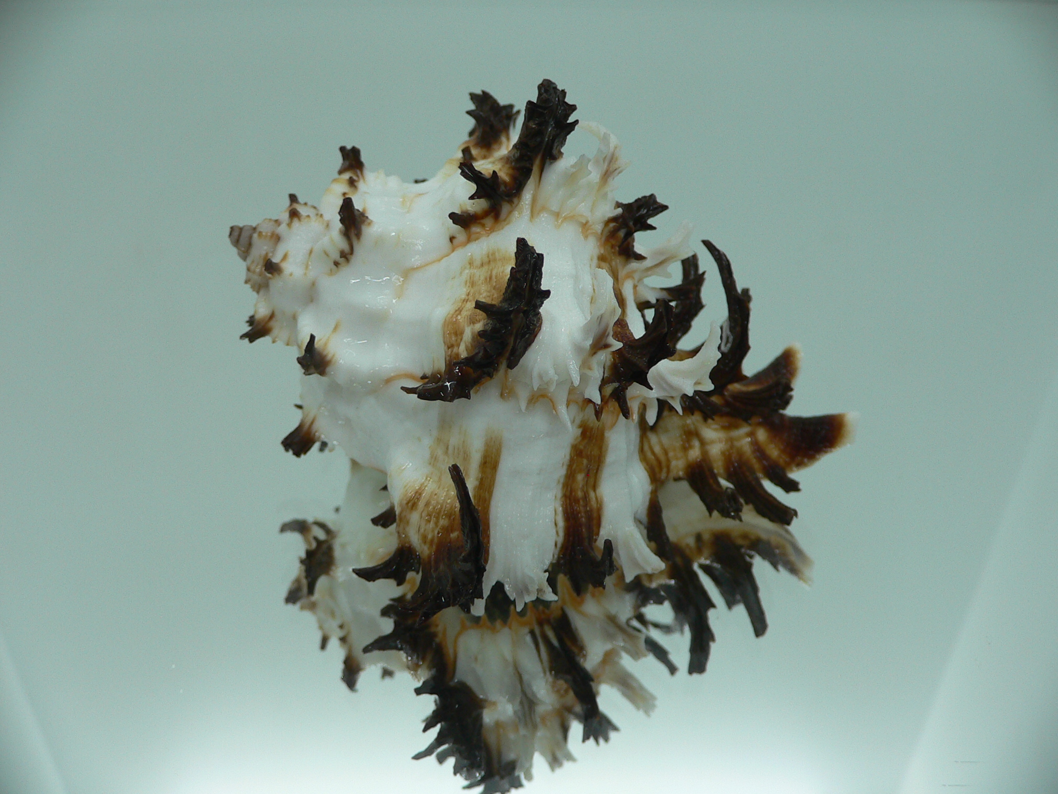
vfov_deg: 40.7
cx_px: 529
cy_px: 397
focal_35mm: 35
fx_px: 1070
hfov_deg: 52.6
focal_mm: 4.6
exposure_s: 1/60
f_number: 2.8
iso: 80
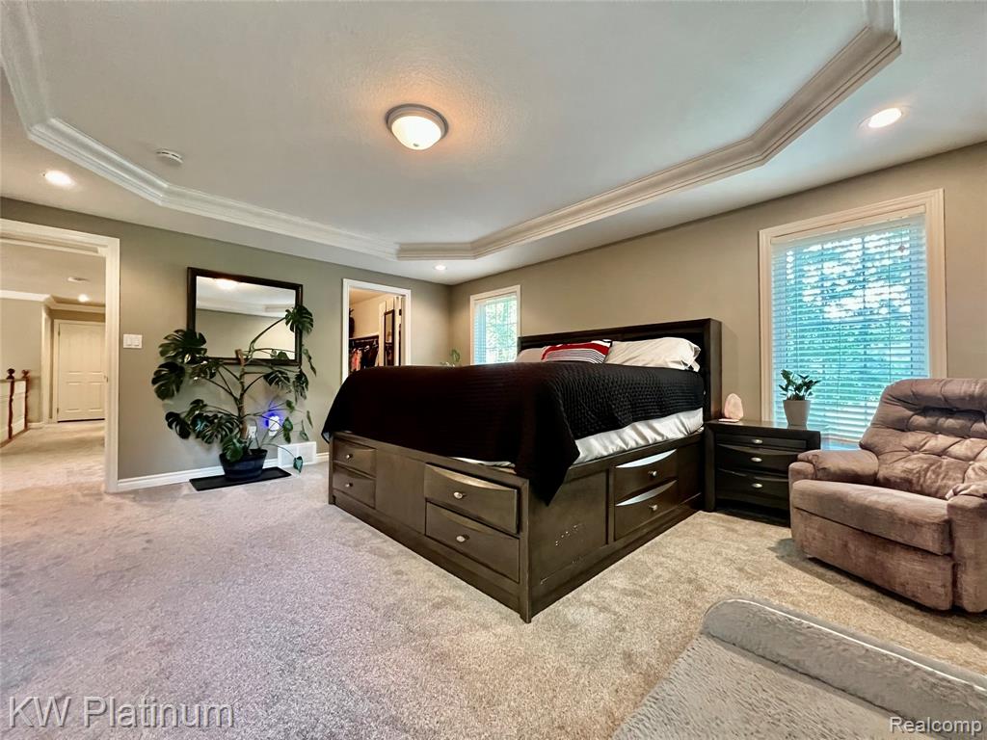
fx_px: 371
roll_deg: +0.5
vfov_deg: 89.9
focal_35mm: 13
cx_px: 494
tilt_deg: +0.9
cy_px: 370
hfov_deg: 106.2
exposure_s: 1/60
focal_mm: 1.57
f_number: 1.8
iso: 800
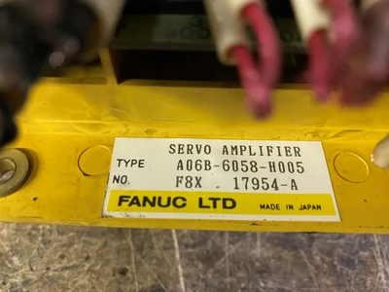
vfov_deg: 53.1
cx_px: 194
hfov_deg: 67.3
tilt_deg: -56.0
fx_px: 292
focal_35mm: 26
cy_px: 146
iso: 640
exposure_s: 1/30
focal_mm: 4.25
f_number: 1.8
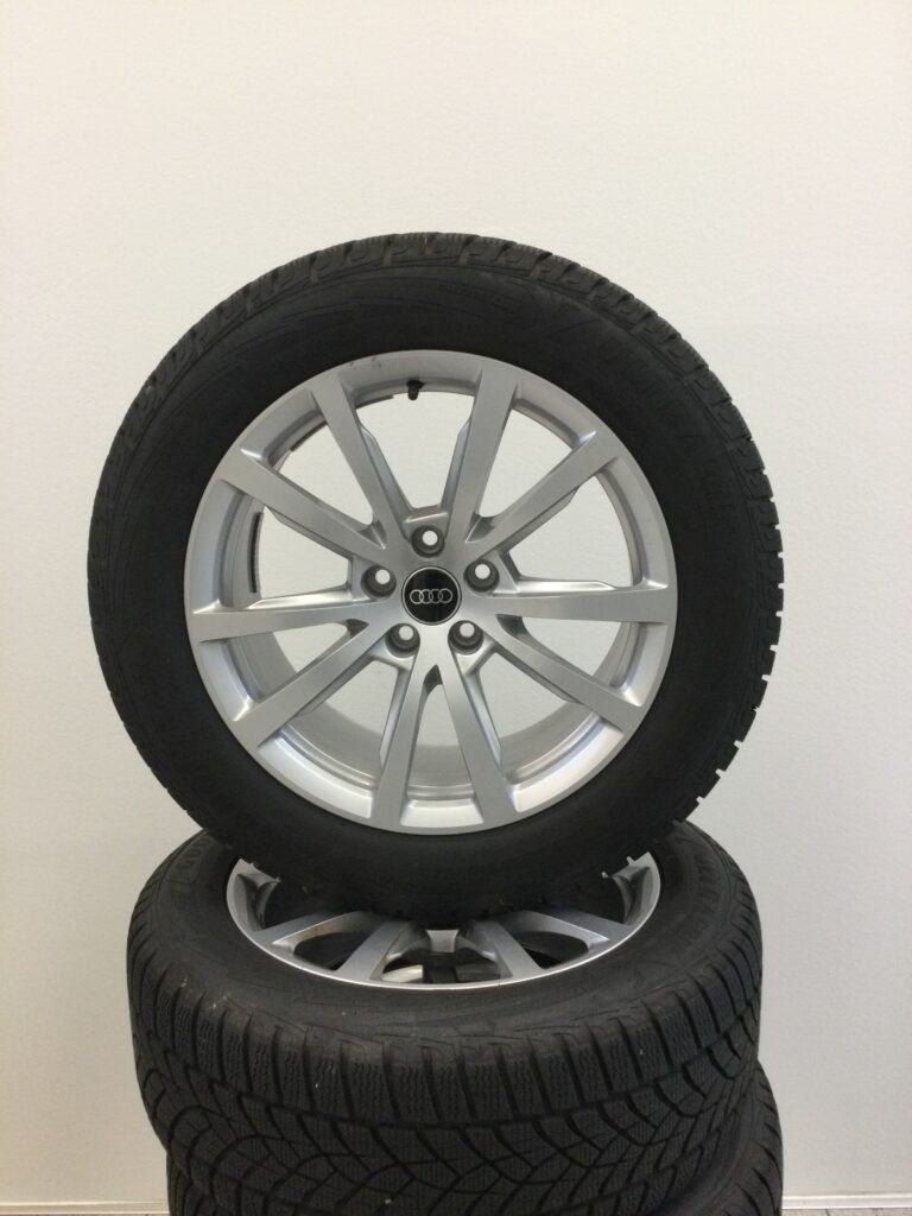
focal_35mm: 31
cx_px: 456
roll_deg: +2.5
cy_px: 608
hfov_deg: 45.4
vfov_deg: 58.4
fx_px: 1089
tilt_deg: -14.2
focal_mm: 3.3
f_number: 2.4
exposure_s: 1/33
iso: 100
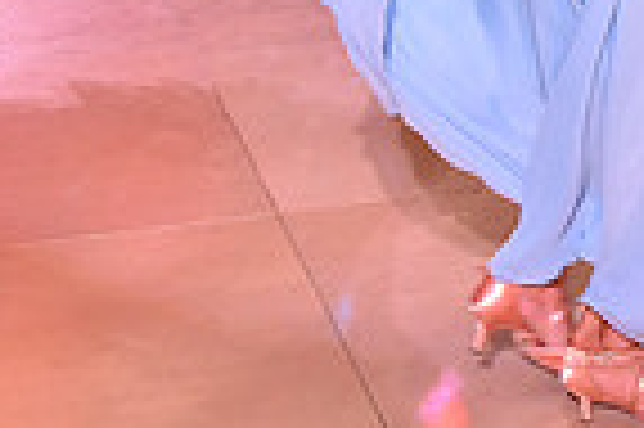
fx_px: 2752
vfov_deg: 8.6
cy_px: -277
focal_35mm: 154
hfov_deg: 12.8
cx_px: 892
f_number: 5.6
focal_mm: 38
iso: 2500
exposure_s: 1/320
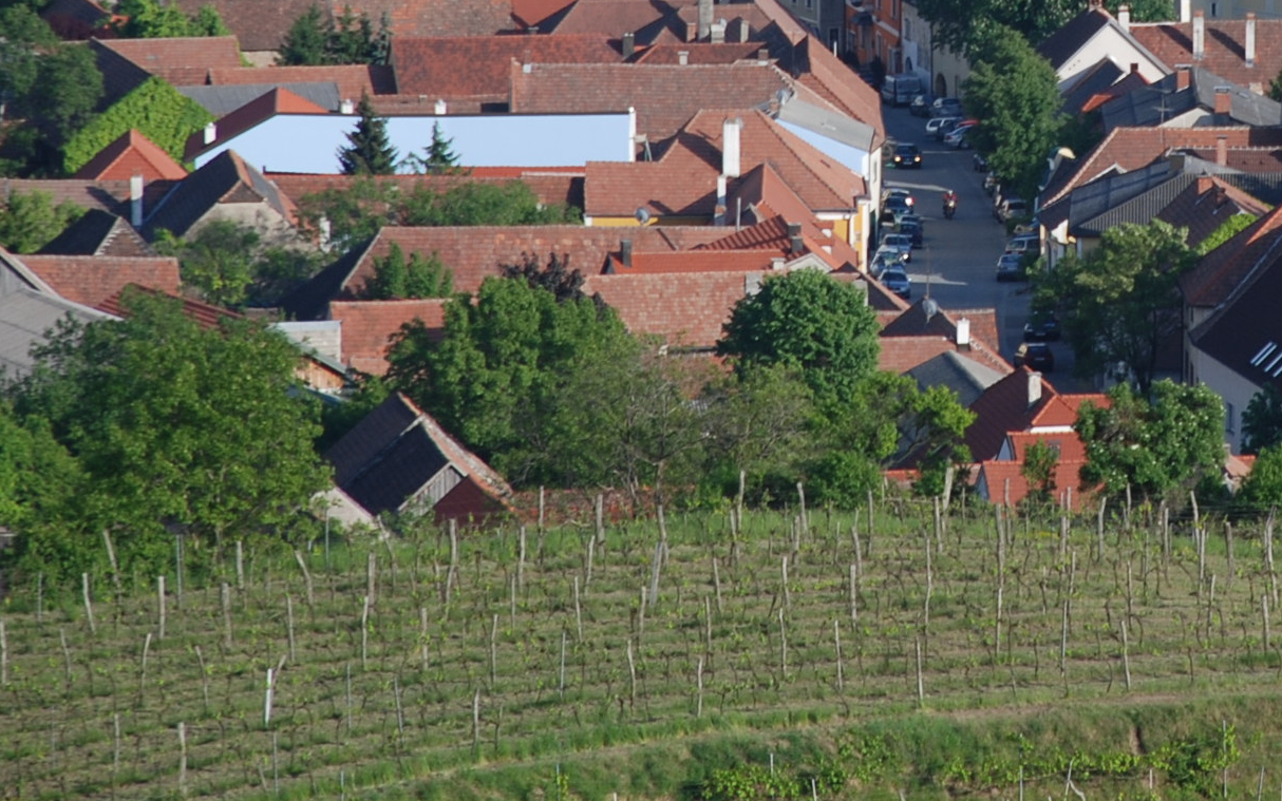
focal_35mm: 493
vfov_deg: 2.7
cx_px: 1085
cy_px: -41
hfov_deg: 4.3
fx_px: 17234
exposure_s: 1/320
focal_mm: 135
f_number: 5.6
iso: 125
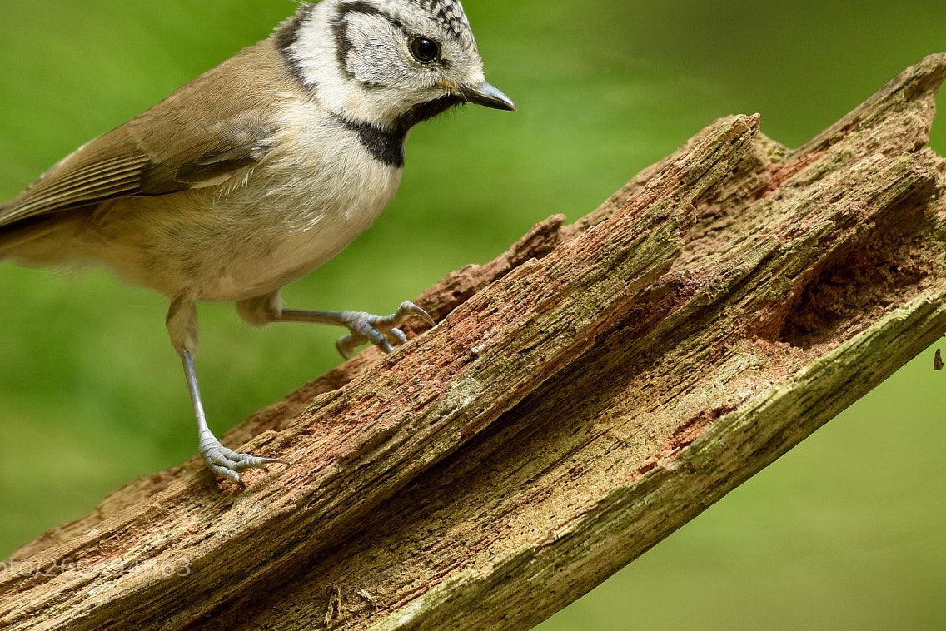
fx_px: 18503
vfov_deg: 2.0
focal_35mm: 704
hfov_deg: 2.9
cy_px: 189
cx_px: 421
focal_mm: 500
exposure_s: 1/200
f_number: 5.6
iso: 360
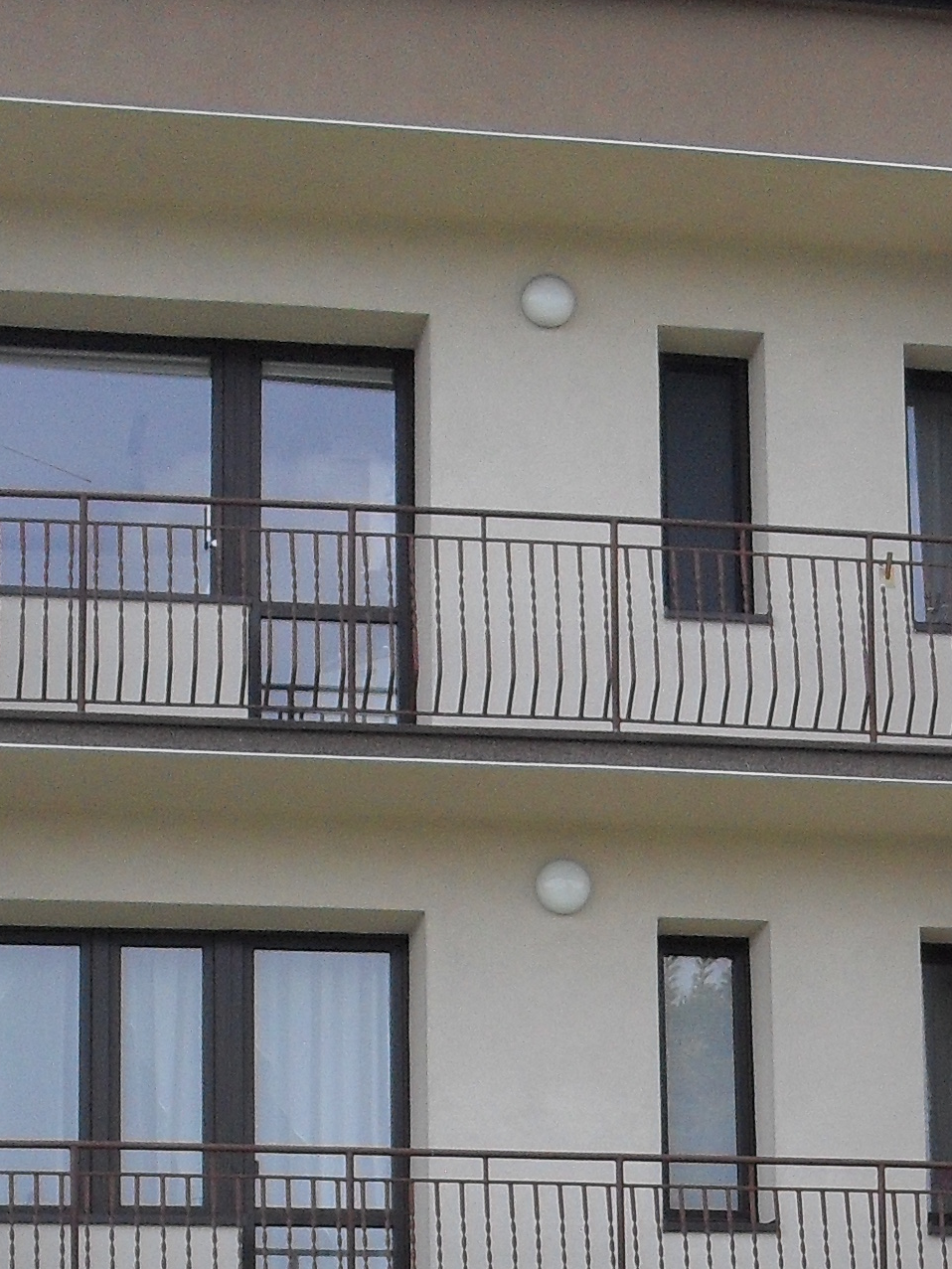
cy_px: 1580
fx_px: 3666
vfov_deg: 18.5
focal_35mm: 100
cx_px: 858
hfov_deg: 14.6
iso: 120
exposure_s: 1/750
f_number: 3.2
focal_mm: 6.3
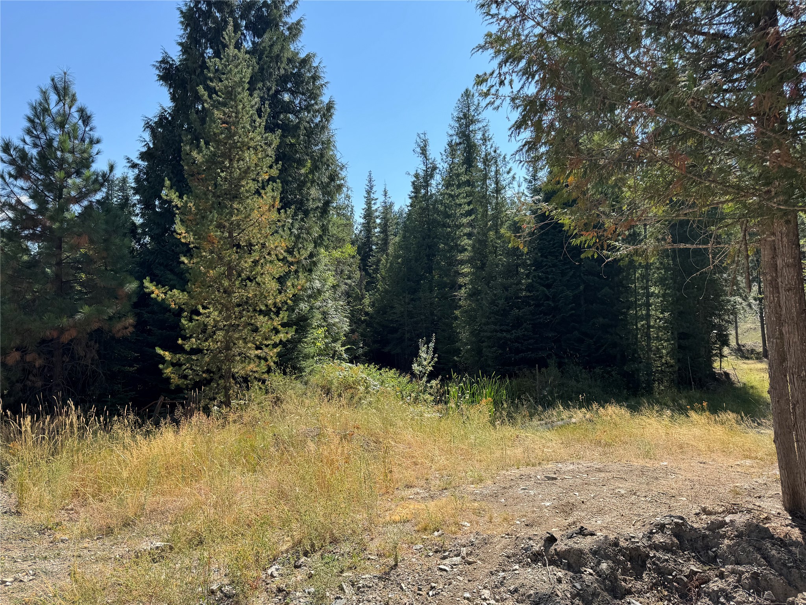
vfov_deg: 56.8
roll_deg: +0.5
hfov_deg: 71.6
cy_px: 302
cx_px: 403
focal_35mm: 24
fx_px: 559
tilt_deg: +4.5
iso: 80
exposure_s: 1/2252
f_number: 1.78
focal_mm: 6.76
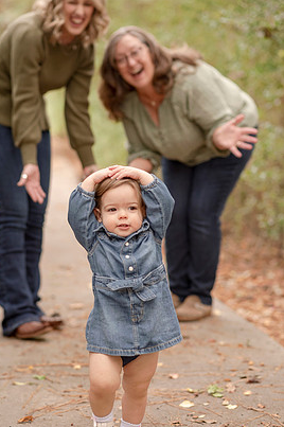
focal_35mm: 95
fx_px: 1126
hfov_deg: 14.4
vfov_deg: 21.5
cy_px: 229
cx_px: 126
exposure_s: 1/400
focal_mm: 85
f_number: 2.5
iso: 320
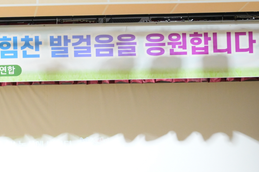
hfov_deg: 13.2
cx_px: -66
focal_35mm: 151
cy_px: 243
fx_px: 1086
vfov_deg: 8.9
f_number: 2.8
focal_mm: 44
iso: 2500
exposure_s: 1/160
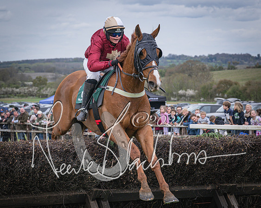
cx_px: 107
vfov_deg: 11.9
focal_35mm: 129
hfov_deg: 14.9
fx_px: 997
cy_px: 102
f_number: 4
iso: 400
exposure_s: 1/1600
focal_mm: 70
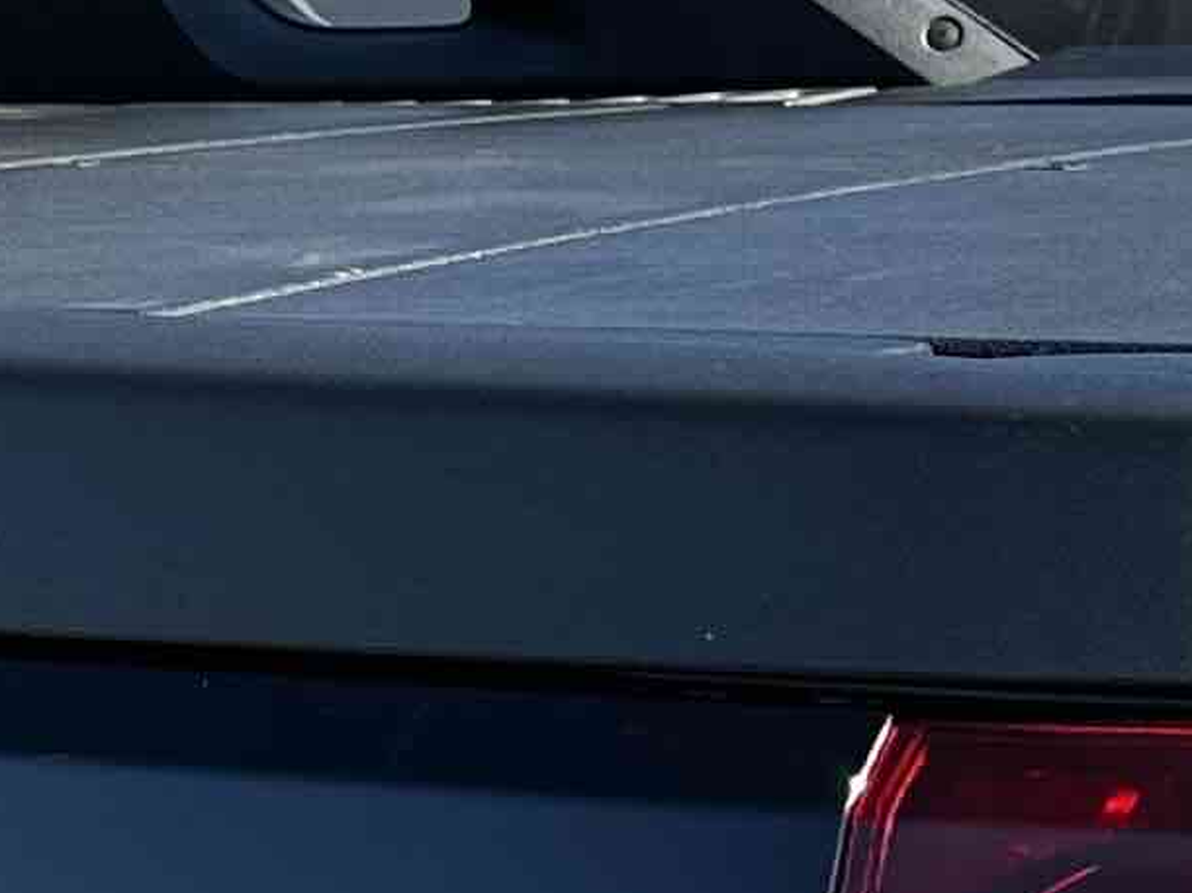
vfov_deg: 9.1
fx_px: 5472
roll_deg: +0.4
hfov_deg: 11.8
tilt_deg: -11.5
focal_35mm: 159
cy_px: 1314
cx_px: -730
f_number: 1.78
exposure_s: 1/879
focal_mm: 6.86
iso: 80
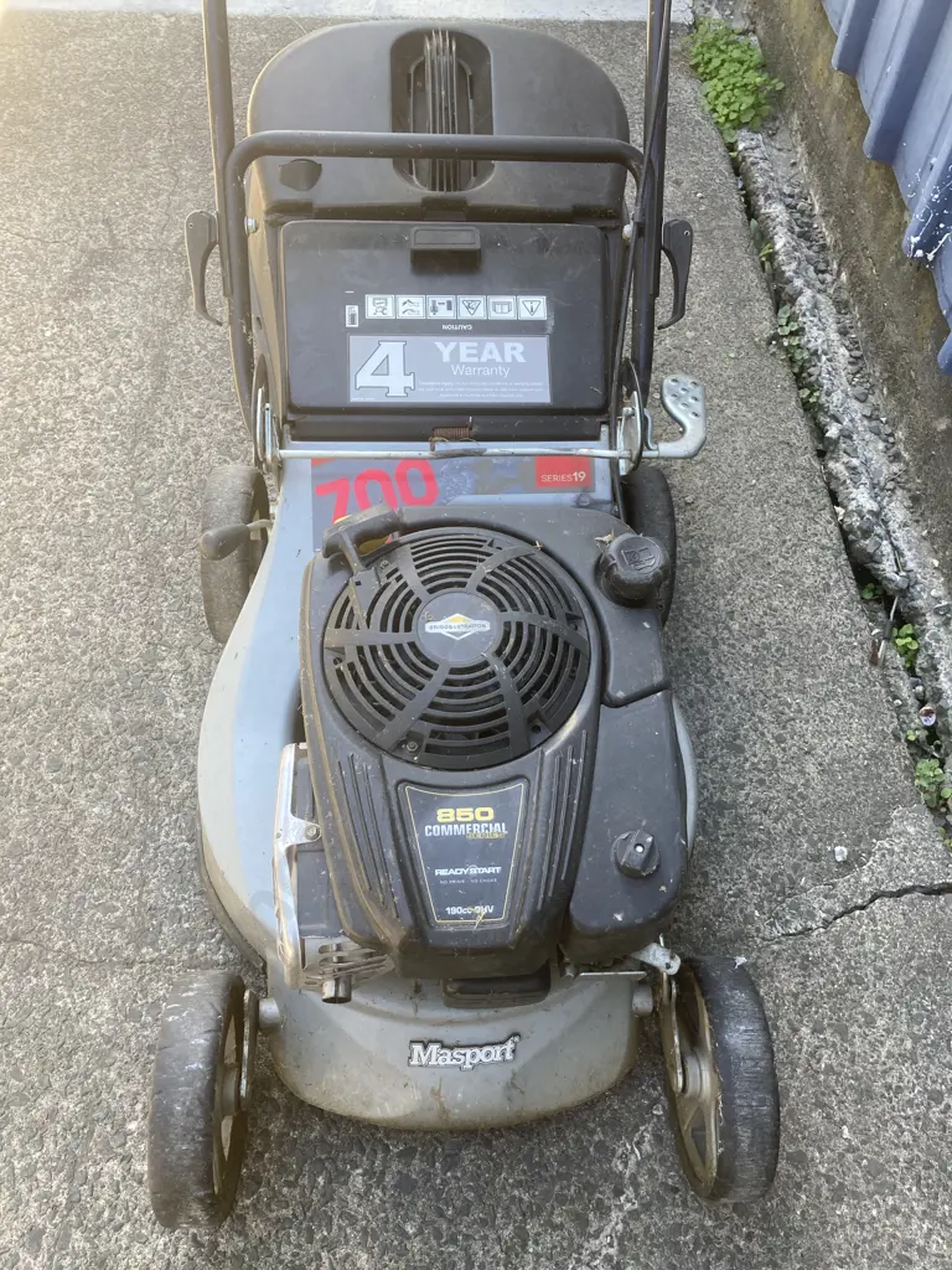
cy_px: 635
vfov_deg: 63.4
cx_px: 476
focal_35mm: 28
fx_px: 1027
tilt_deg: -61.0
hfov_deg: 49.7
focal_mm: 3.99
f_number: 1.8
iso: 32
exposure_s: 1/121
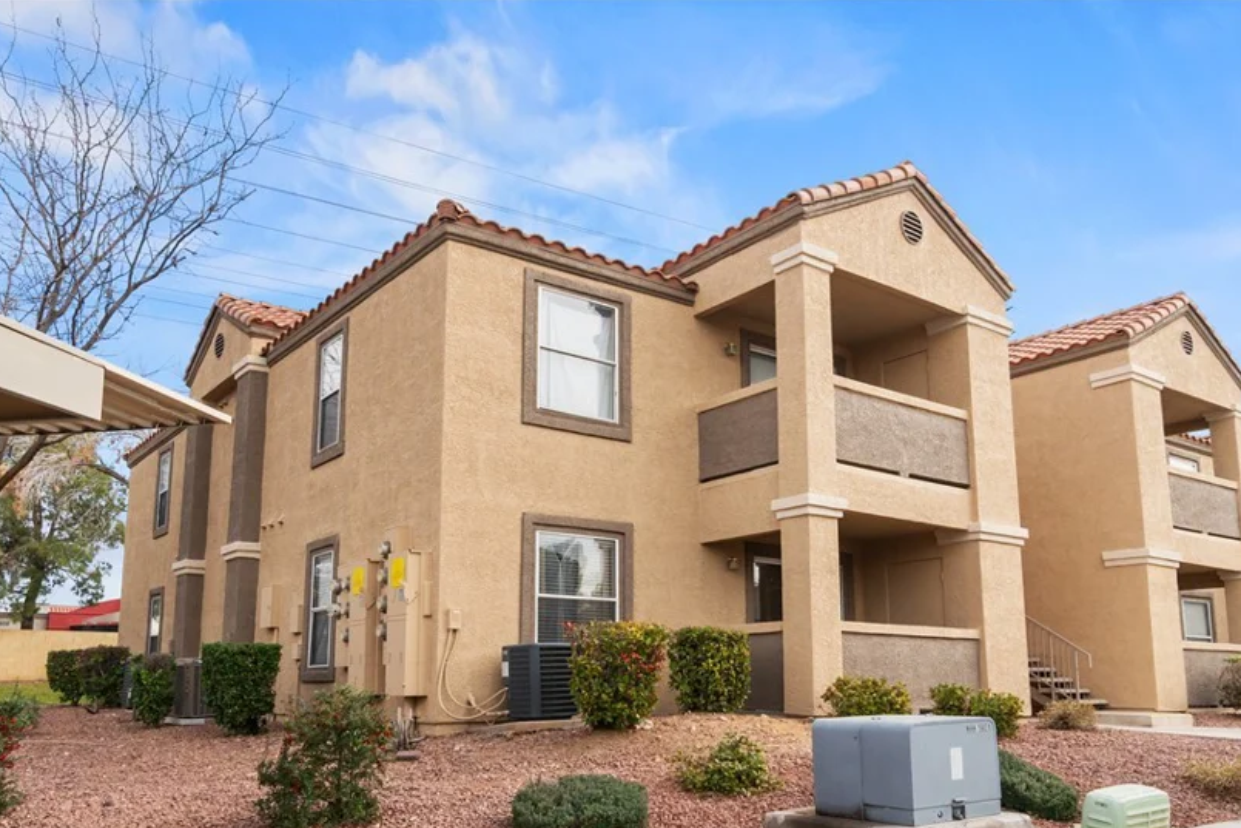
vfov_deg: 45.1
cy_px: 523
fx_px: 987
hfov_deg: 64.3
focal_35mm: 29
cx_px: 612
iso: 400
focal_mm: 15
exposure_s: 1/800
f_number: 8
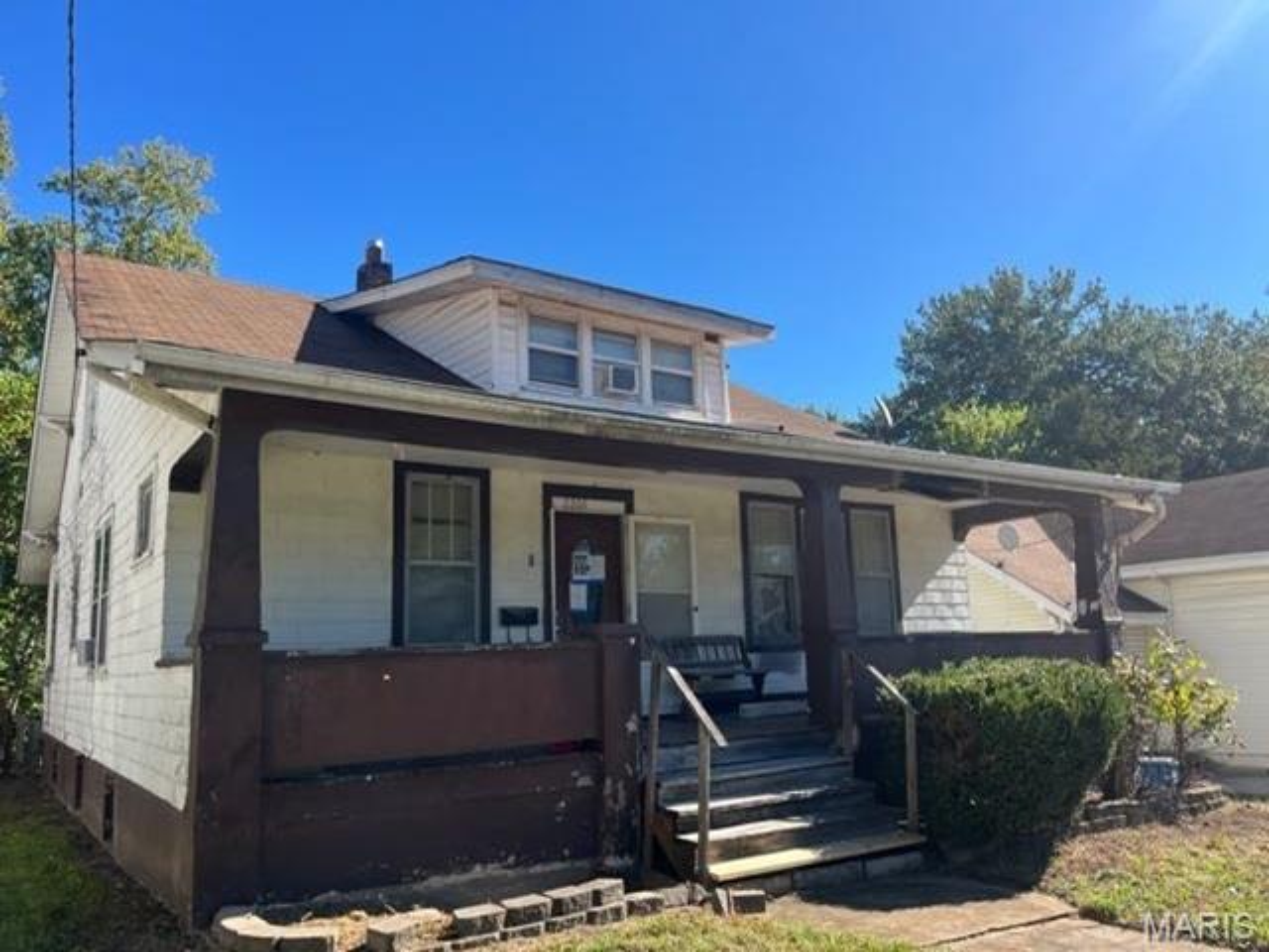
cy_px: 476
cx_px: 634
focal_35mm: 26
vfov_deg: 53.1
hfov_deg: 67.3
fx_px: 953
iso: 50
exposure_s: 1/1802
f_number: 1.6
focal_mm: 5.1
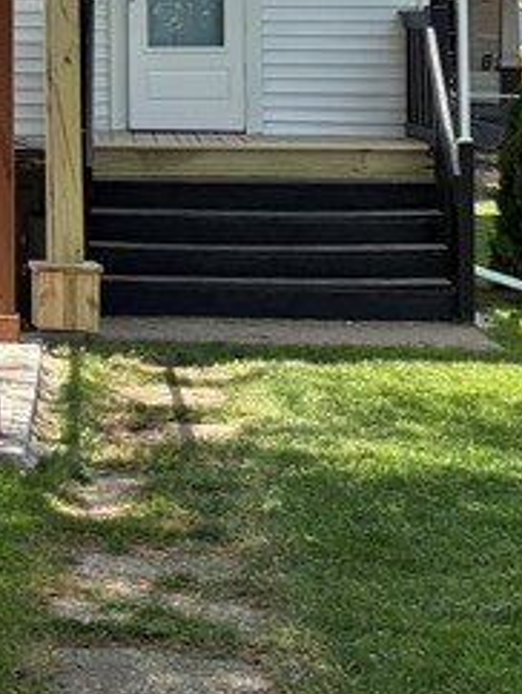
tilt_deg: +1.8
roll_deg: +0.0
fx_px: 2208
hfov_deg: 13.0
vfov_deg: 17.5
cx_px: -184
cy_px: 17
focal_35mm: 110
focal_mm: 5.96
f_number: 1.6
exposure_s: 1/1217
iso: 64
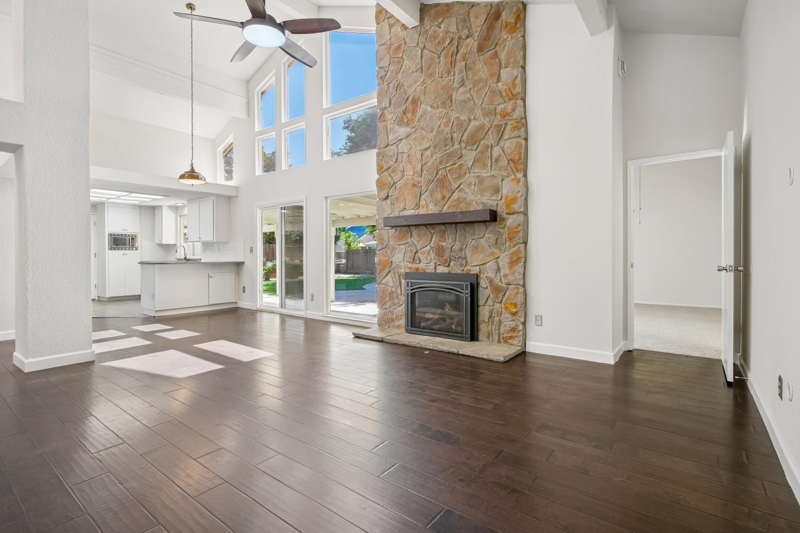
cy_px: 266
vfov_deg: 70.4
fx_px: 378
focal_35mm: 17
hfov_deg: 93.3
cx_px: 400
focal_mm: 17
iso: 400
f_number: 8
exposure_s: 1/13
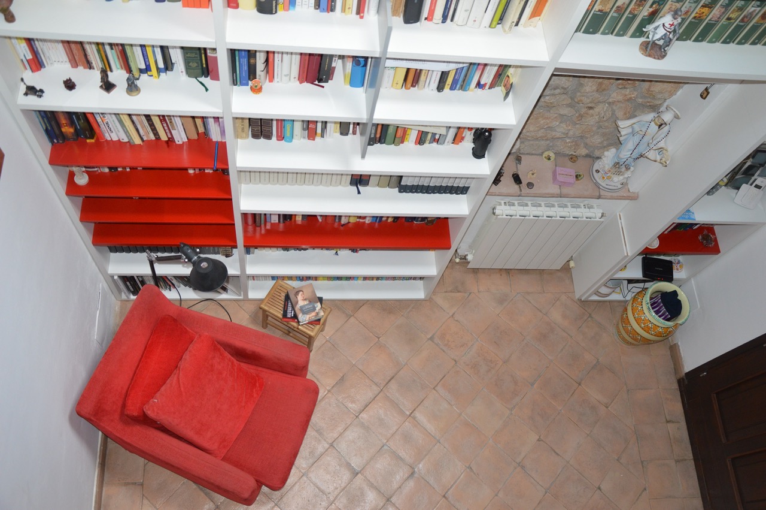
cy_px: 255
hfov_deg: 57.3
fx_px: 702
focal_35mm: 33
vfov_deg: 39.9
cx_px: 383
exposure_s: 1/60
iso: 900
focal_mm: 22
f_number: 3.8
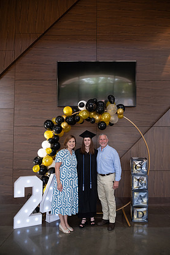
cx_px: 90
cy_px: 130
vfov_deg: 69.4
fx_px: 184
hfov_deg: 49.6
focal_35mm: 26
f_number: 4
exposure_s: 1/200
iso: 1600
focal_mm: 24
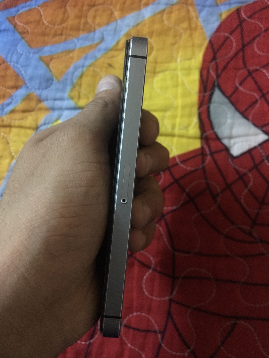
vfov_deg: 61.7
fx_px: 300
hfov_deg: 48.2
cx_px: 134
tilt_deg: -71.1
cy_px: 179
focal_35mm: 29
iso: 500
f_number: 2.2
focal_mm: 4.15
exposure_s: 1/17
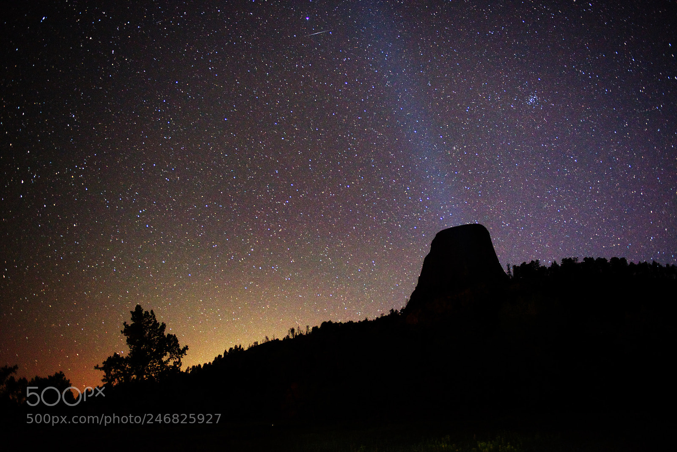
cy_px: 226
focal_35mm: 31
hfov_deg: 60.3
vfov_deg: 42.4
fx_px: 583
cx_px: 338
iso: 1600
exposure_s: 15
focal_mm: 31
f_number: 2.8
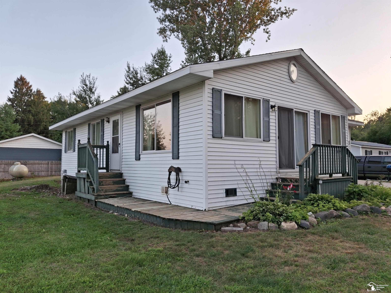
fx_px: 282
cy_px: 146
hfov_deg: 69.4
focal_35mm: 25
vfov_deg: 54.9
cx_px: 196
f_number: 1.8
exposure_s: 1/120
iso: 25
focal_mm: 4.69
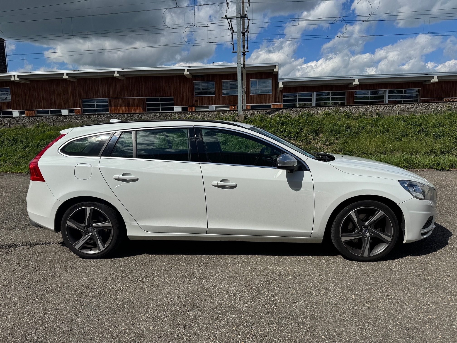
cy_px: 172
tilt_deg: -8.3
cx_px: 228
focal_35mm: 24
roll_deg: +1.5
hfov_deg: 71.6
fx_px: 317
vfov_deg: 56.8
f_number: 1.78
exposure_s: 1/9009
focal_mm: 6.76
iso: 80
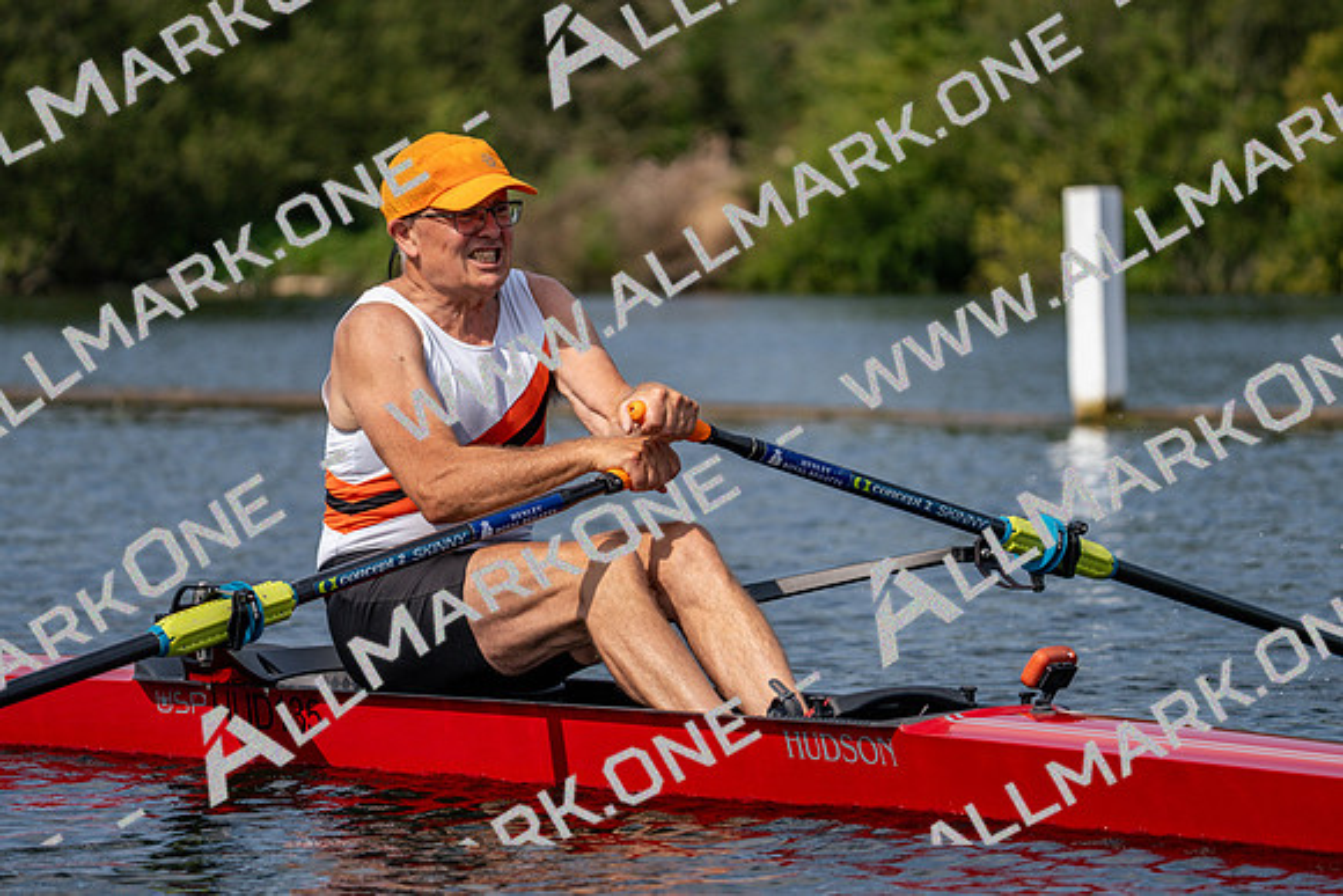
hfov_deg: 10.3
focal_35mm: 200
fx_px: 7463
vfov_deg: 6.9
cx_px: 672
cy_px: 448
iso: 200
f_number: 5.6
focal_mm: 200
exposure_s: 1/1600
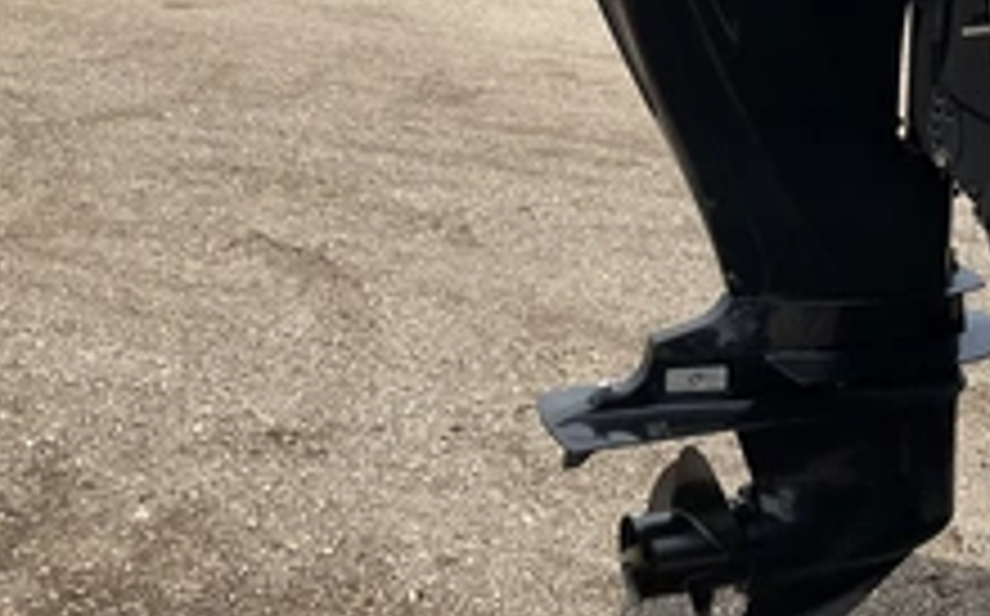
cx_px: 747
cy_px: 45
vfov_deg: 22.4
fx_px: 1509
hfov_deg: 35.5
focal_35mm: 56
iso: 25
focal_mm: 3
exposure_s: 1/1412
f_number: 1.8
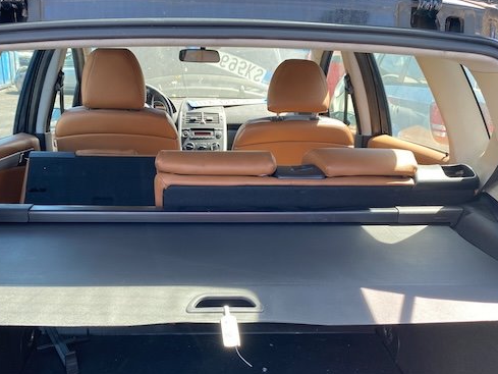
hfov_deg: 53.7
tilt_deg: -21.3
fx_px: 489
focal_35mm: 34
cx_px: 213
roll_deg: -0.8
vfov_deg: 41.4
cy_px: 238
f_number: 1.8
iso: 40
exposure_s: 1/122
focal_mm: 4.25
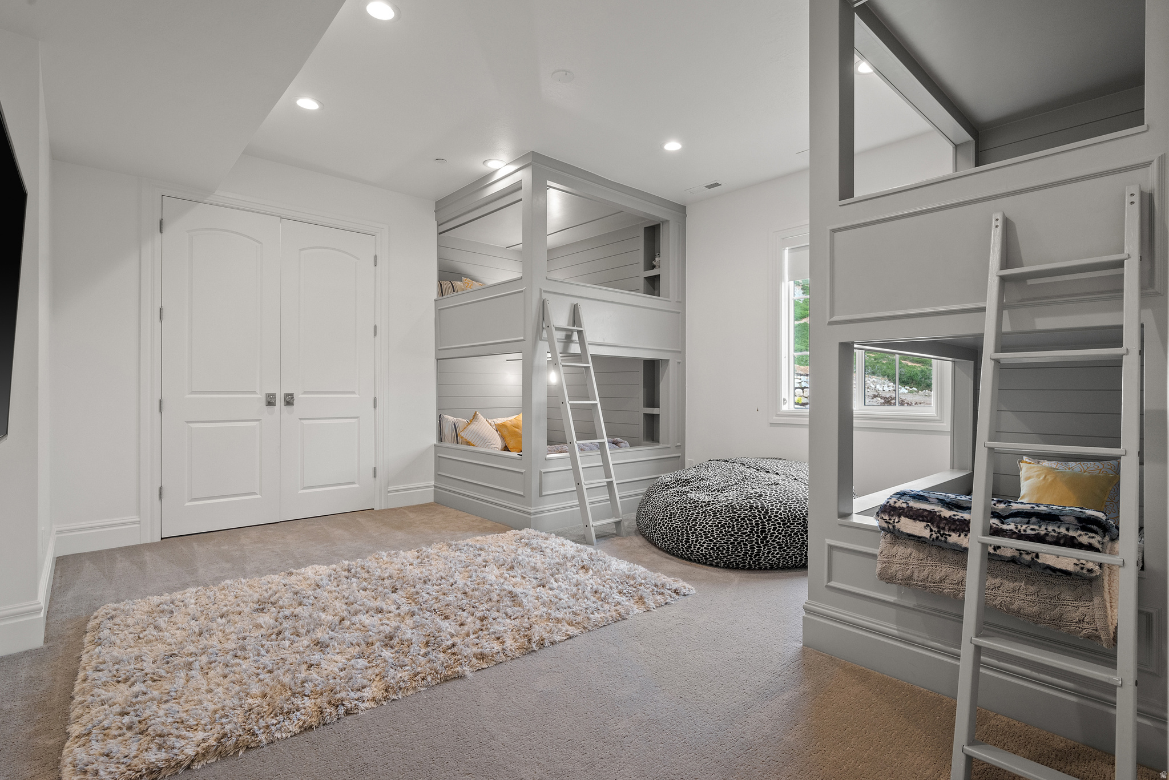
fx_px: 552
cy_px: 390
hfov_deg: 93.3
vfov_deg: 70.5
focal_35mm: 17
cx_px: 584
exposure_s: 1/2
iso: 500
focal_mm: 17
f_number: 8
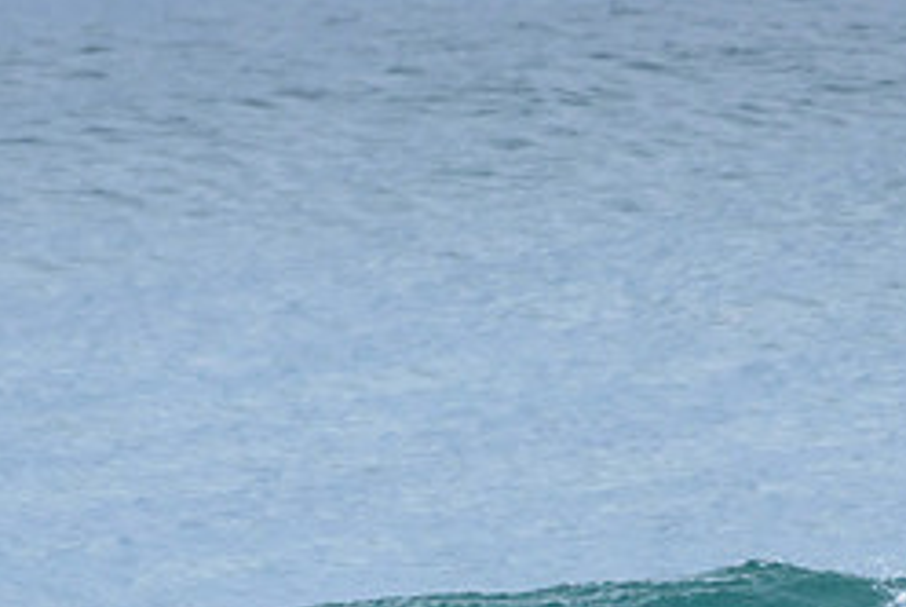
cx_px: 409
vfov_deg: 0.7
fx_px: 52937
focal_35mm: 2101
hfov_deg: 1.0
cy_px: 700
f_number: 11
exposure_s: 1/2000
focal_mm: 900
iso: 1800
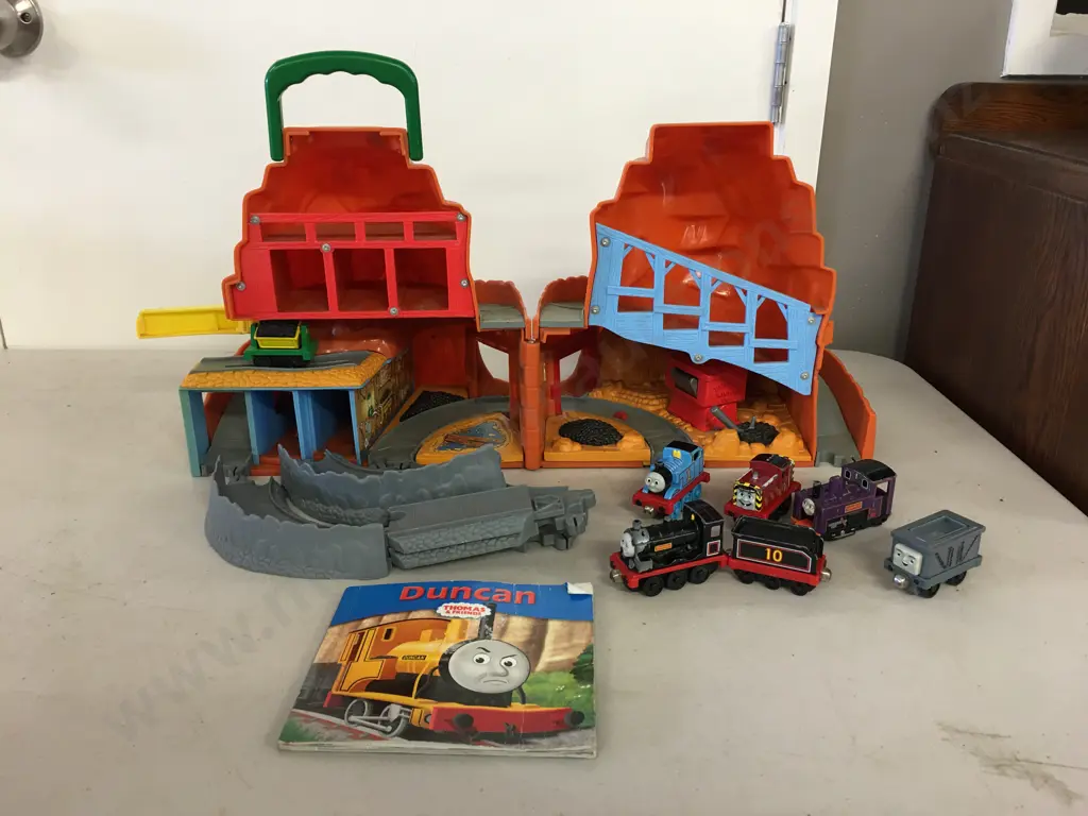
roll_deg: -1.0
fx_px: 911
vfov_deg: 48.2
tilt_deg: -20.2
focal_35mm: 29
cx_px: 544
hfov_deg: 61.7
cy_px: 408
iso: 50
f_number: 2.2
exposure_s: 1/17
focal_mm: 4.15
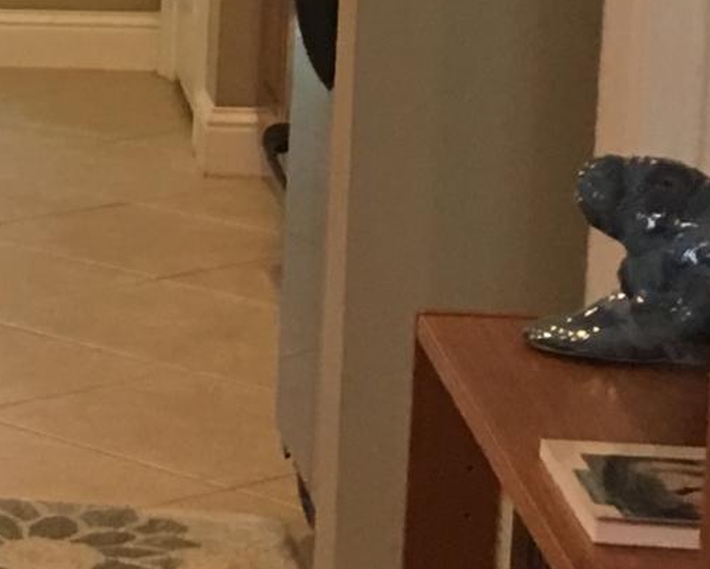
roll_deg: +0.3
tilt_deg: -8.9
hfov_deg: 9.9
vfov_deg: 9.2
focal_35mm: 167
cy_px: 87
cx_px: -1111
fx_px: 3511
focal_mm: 4.15
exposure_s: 1/15
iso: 50
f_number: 2.2
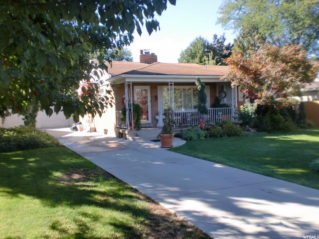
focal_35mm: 35
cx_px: 160
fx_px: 323
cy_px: 120
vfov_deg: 40.7
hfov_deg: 52.6
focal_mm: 6.3
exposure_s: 1/250
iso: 64
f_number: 3.1
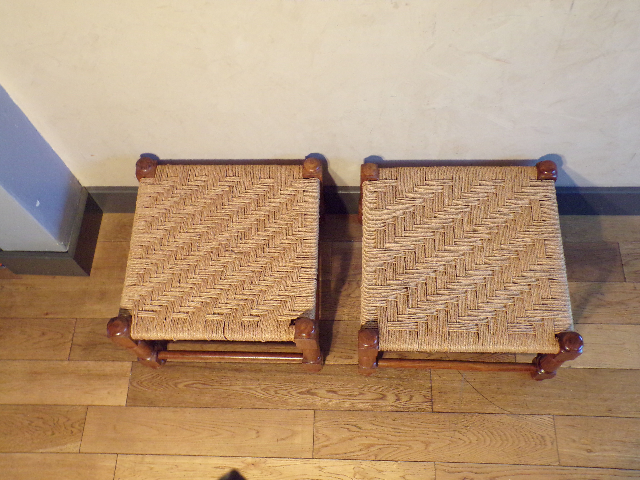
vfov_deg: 44.2
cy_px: 240
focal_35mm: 32
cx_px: 320
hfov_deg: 56.8
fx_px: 592
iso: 591
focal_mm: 5.8
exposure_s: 1/17
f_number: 3.2
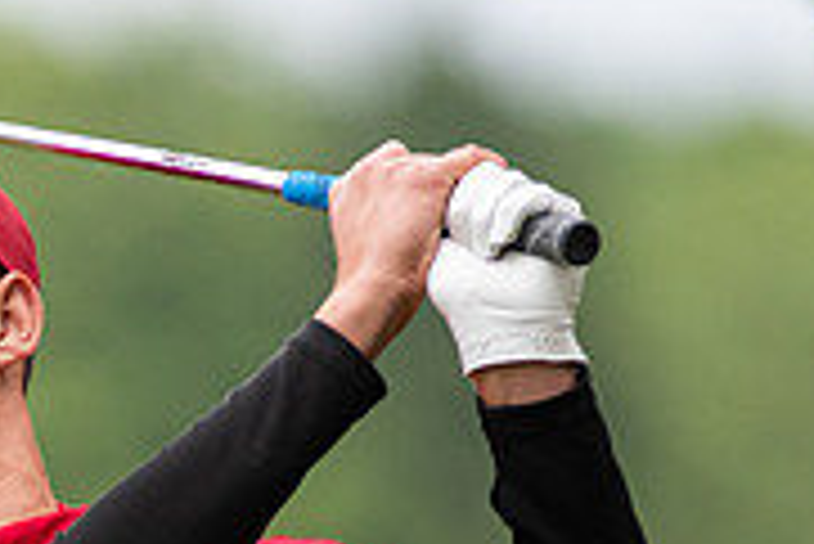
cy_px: 767
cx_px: -297
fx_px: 32585
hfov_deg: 1.4
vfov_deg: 1.0
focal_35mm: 1440
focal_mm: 300
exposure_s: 1/1600
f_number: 4
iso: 1250
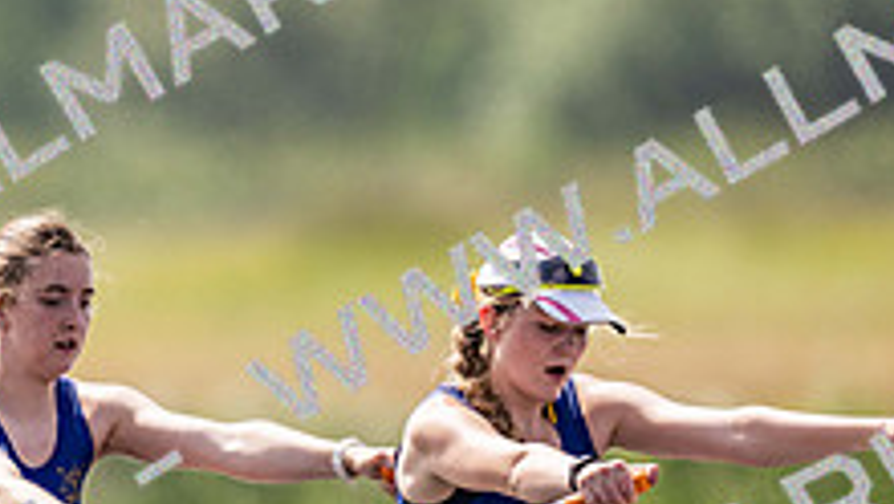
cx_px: -49
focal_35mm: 1659
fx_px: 39346
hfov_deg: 1.3
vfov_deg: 0.7
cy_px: 490
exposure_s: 1/2500
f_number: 4
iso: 180
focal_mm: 600
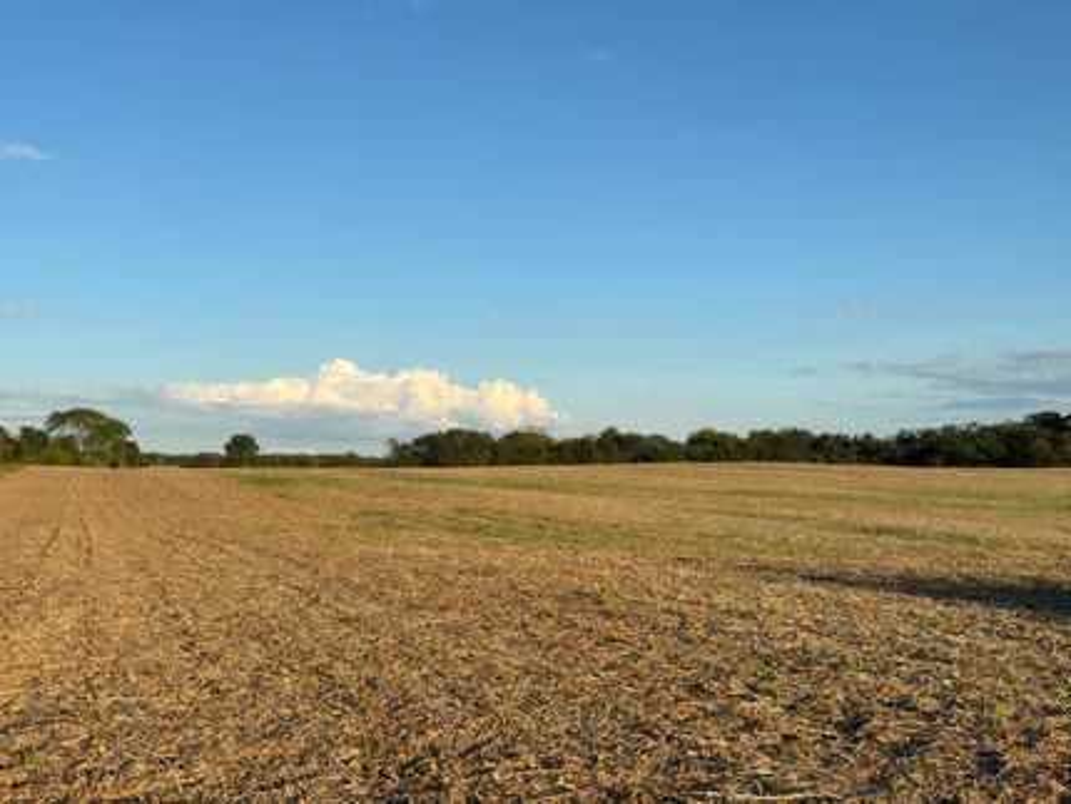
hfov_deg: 52.6
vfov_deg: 40.7
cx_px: 536
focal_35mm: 35
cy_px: 402
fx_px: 1083
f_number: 1.78
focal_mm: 6.86
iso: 100
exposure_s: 1/2506
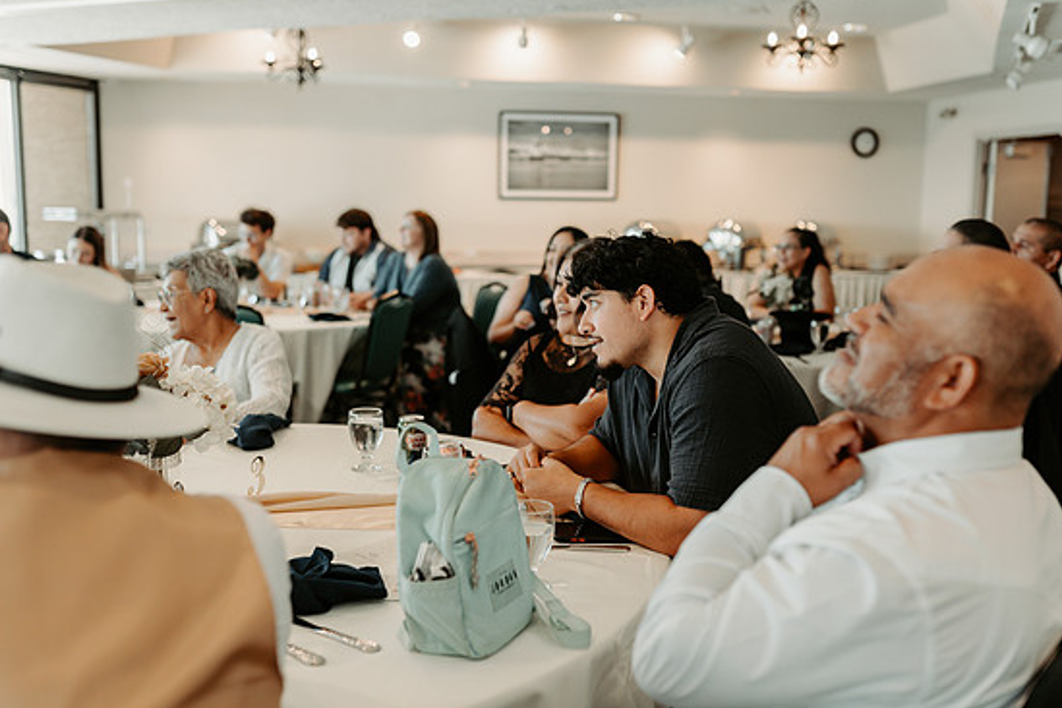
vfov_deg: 35.9
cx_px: 530
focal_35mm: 37
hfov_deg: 51.9
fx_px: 1091
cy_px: 365
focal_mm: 35
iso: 320
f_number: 2
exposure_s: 1/250
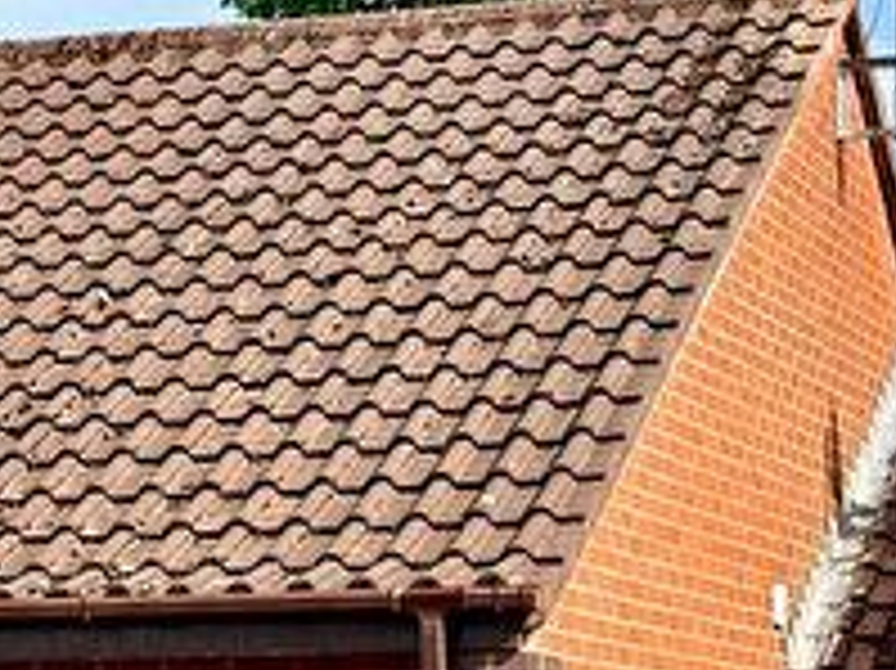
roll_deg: +0.1
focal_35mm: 162
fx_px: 4191
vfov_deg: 9.1
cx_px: 126
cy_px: 735
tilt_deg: +1.4
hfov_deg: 12.1
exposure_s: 1/3546
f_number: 1.78
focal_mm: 6.76
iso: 64
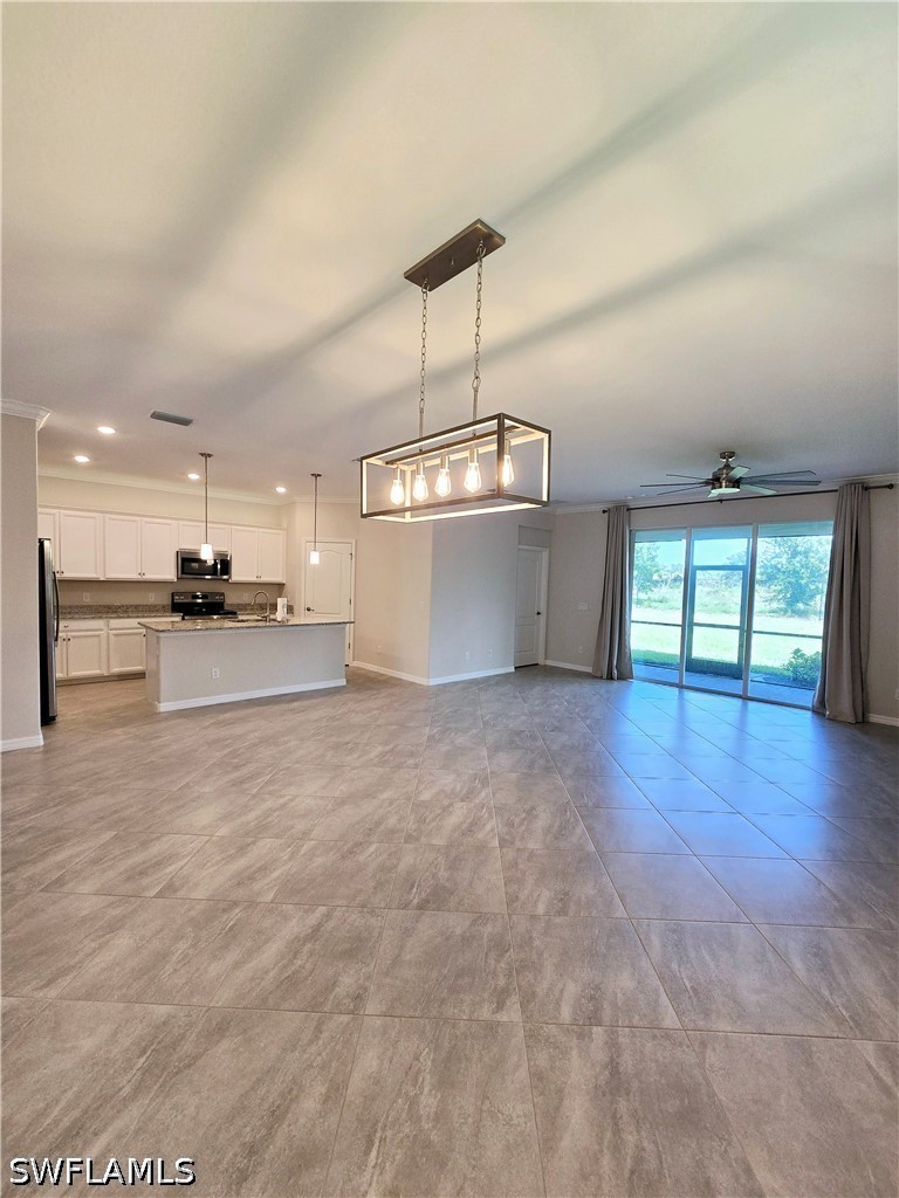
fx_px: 450
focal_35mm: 13
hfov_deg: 89.9
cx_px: 450
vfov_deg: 106.2
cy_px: 599
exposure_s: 1/120
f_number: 2.2
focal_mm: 2.2
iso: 100
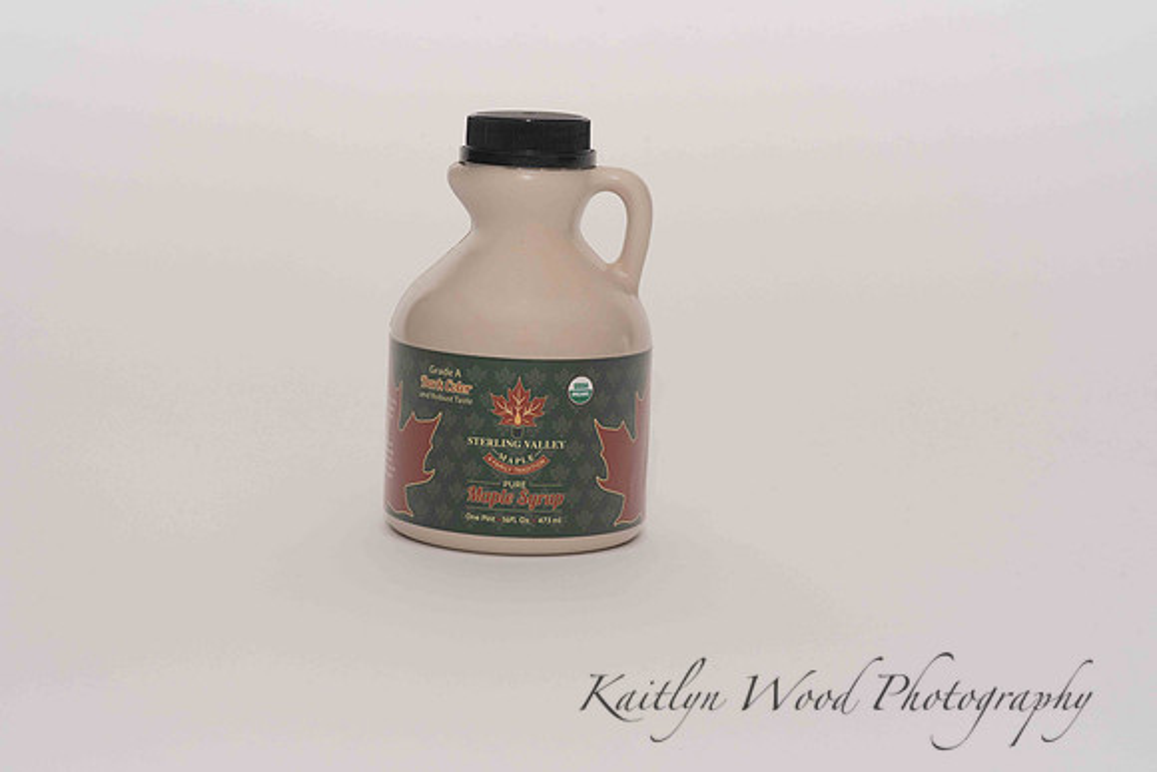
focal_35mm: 85
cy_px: 386
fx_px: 2732
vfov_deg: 16.1
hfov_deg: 23.9
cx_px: 578
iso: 400
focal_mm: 85
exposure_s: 1/100
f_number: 13
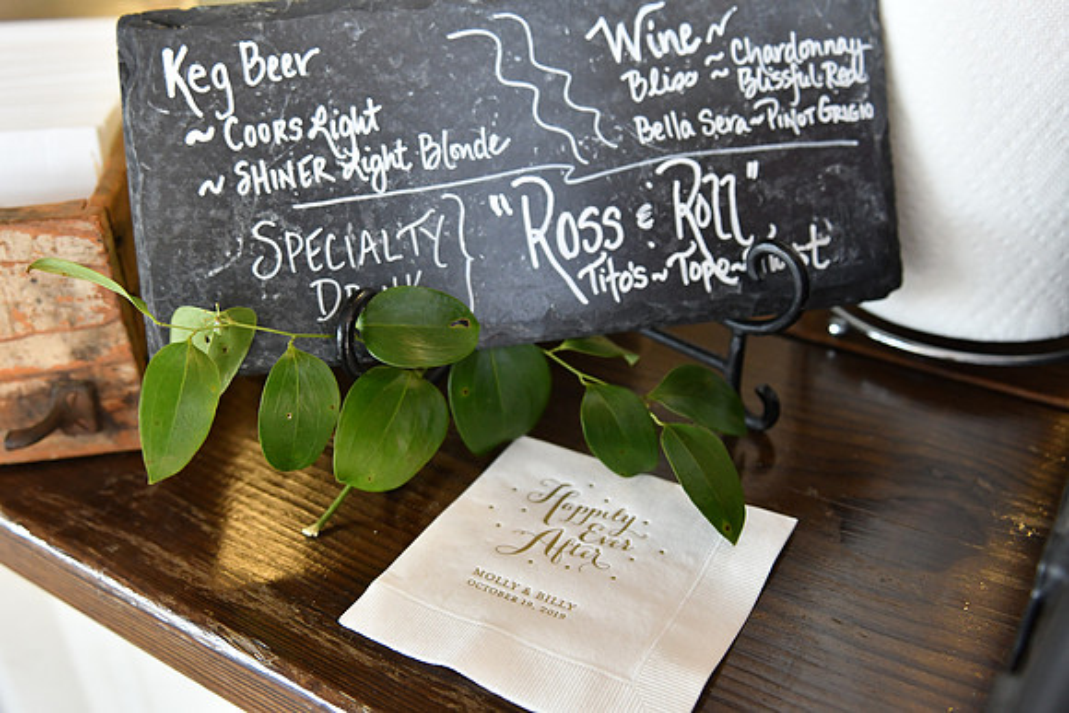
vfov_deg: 36.9
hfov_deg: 53.1
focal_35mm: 36
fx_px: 1069
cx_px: 534
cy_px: 356
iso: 1000
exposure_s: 1/250
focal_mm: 24
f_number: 2.8
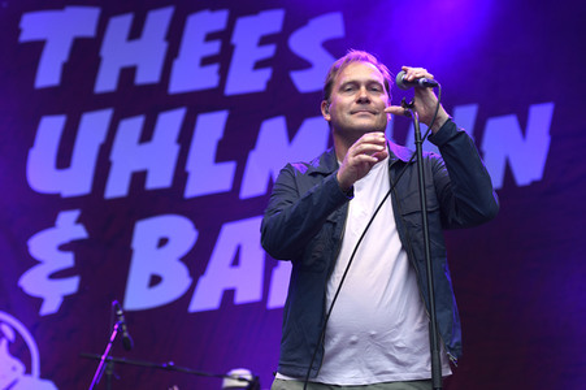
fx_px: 1464
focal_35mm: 90
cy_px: 195
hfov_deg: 22.6
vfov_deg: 15.2
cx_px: 293
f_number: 3.5
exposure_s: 1/500
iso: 800
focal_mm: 90
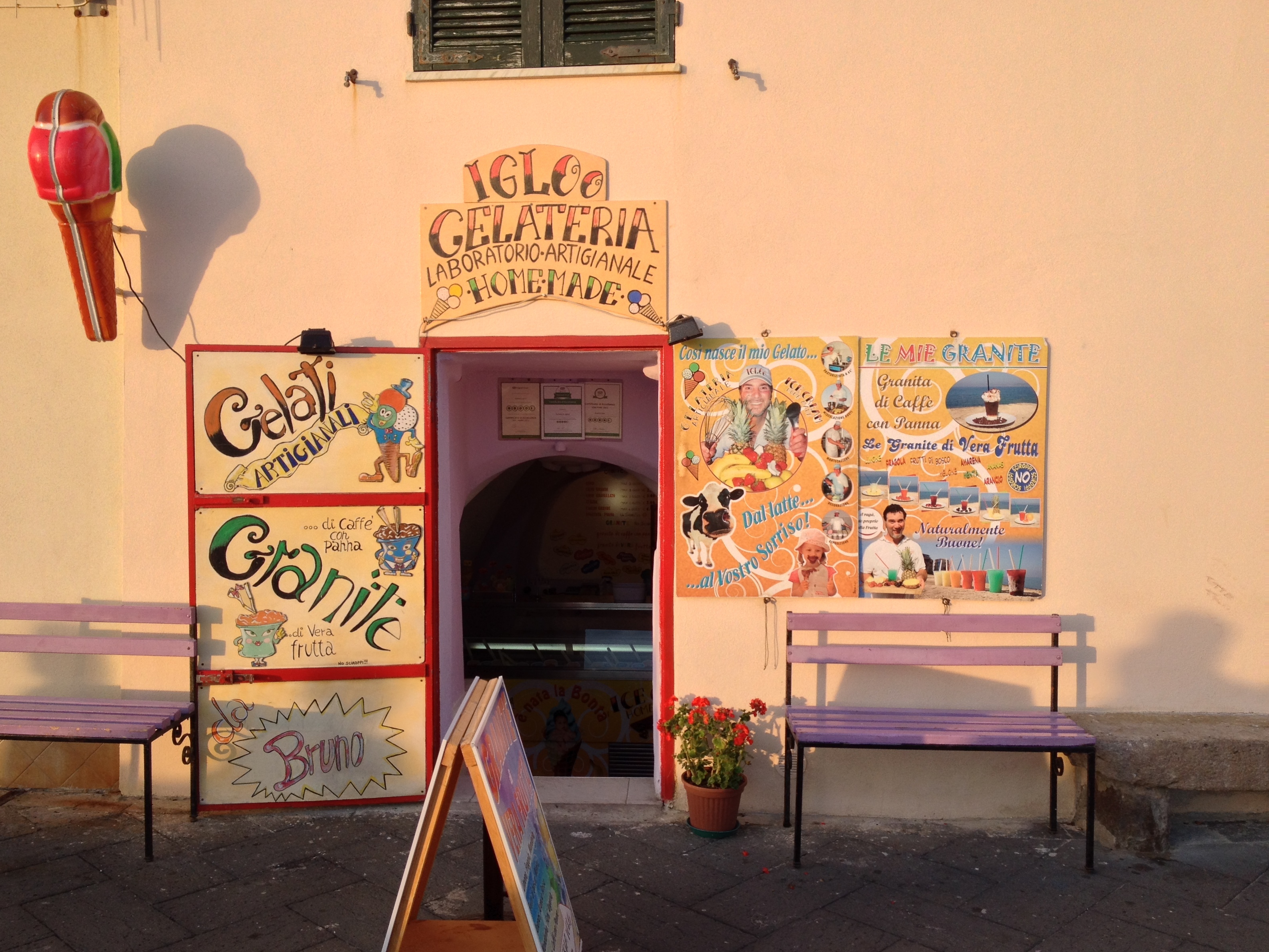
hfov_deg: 51.3
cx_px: 618
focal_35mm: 36
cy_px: 483
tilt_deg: -6.2
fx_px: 1320
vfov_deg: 39.7
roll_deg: +1.2
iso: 50
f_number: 2.4
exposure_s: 1/397
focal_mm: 4.28
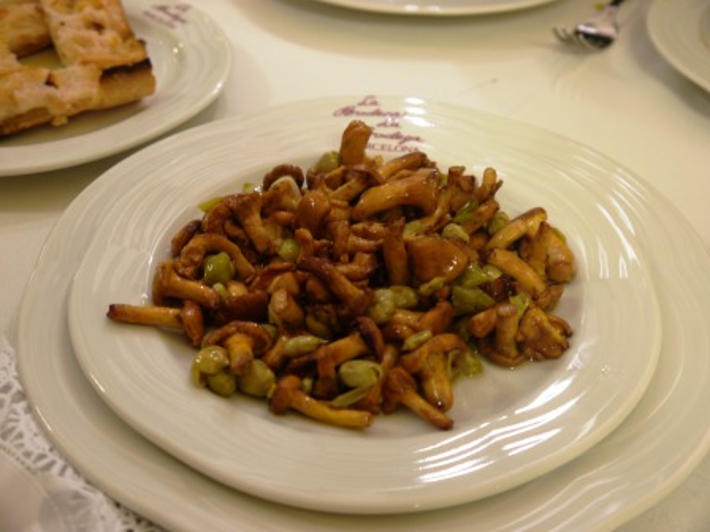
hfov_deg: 44.8
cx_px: 355
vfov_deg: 34.3
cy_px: 266
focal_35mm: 42
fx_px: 861
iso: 400
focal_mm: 21
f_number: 4.3
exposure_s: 1/8
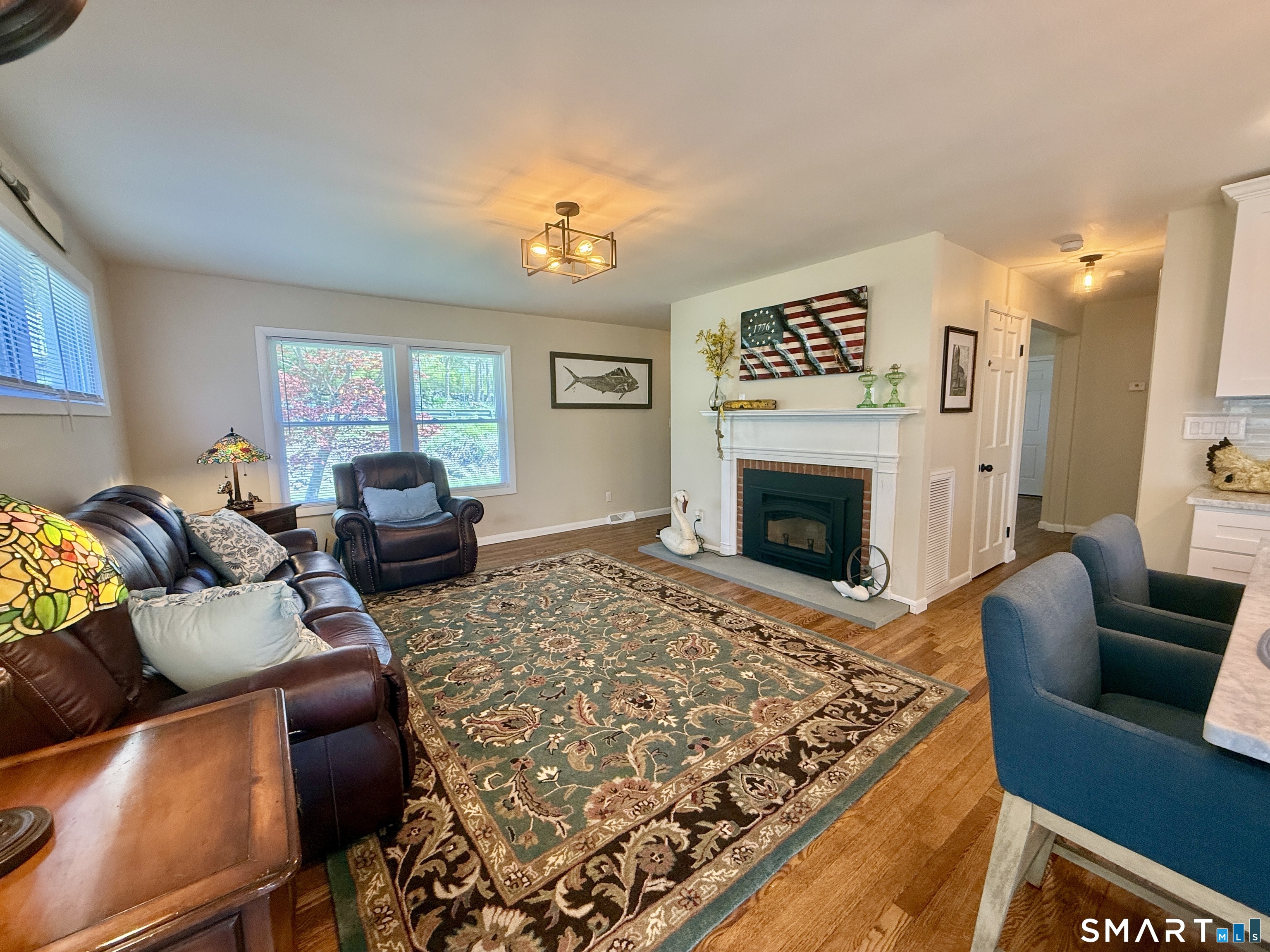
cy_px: 476
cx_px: 635
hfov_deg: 102.1
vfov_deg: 85.7
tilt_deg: -5.2
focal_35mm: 14
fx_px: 514
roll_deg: +0.0
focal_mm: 2.22
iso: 200
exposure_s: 1/120
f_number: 2.2
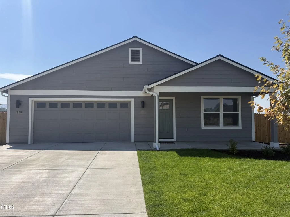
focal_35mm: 24
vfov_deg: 56.8
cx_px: 145
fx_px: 201
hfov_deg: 71.6
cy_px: 108
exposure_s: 1/5714
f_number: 1.78
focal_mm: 6.76
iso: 80
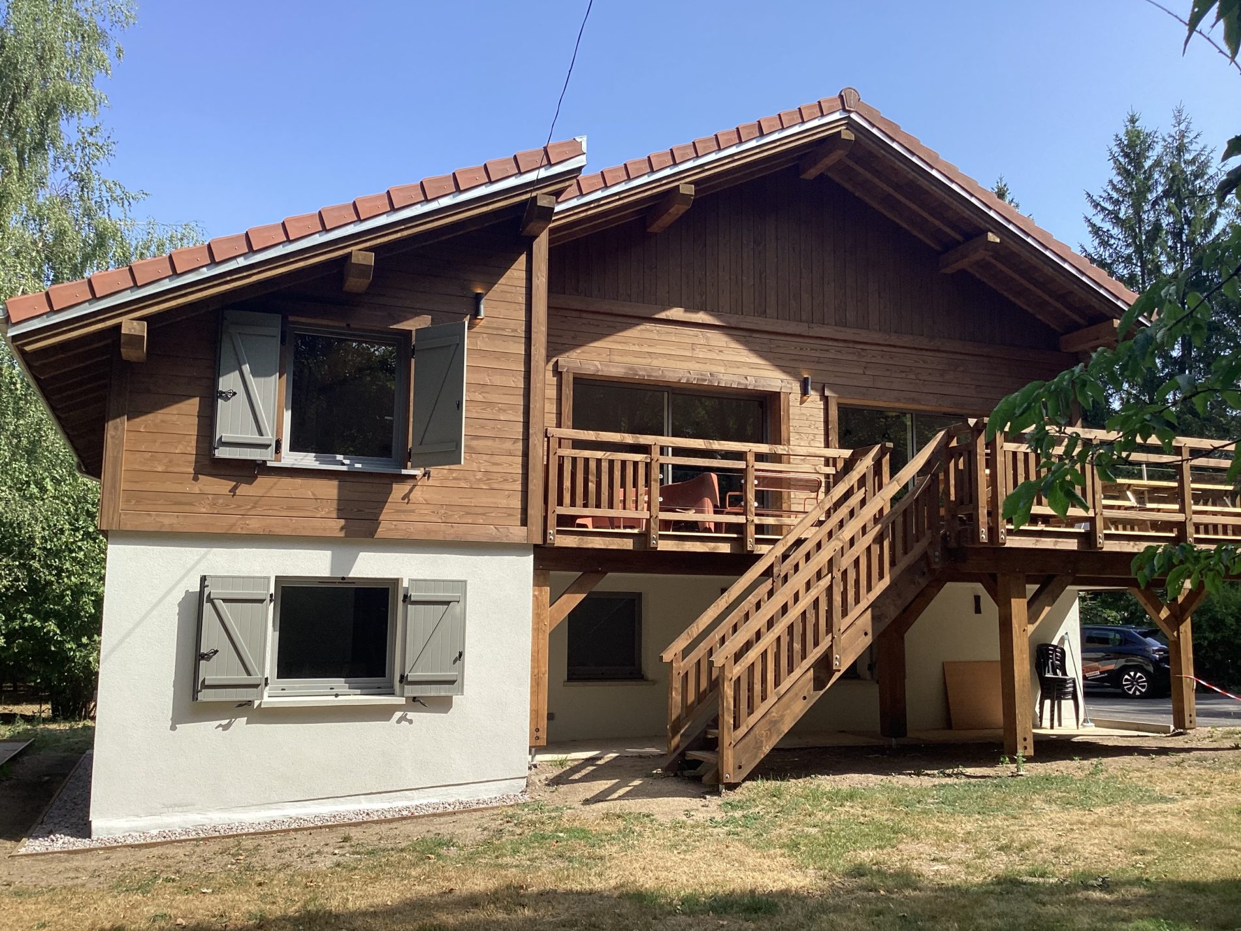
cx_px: 620
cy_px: 466
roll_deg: +0.1
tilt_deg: +8.0
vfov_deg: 45.4
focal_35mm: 31
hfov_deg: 58.4
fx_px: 1111
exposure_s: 1/673
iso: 25
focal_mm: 3.3
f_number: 2.4
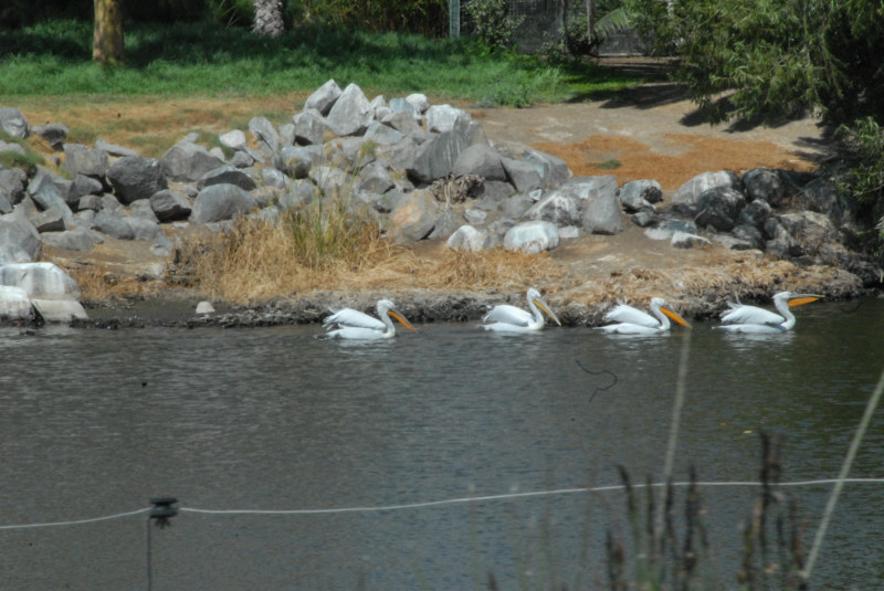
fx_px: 7373
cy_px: 296
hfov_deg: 6.9
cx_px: 442
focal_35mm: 300
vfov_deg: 4.6
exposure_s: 1/125
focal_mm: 200
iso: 1100
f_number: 36
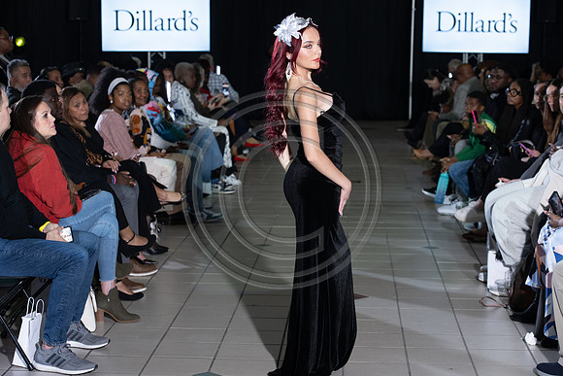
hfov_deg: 25.4
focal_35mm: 80
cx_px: 282
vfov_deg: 17.1
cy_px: 188
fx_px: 1251
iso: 1250
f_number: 5
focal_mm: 80
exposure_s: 1/160
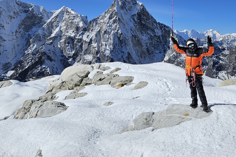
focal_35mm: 37
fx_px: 242
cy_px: 6
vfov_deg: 33.4
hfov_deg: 51.7
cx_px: 134
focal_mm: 5.4
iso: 25
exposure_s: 1/3988
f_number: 1.8
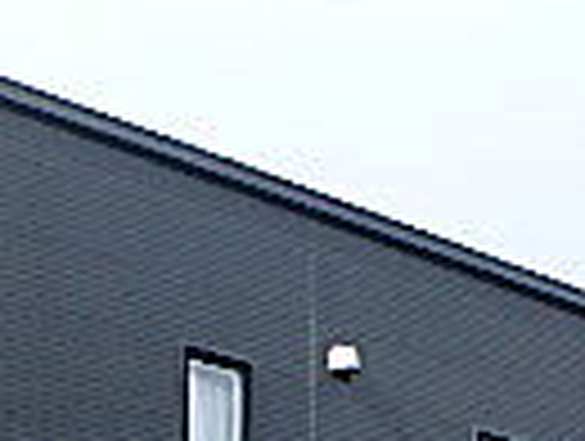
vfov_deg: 13.2
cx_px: 360
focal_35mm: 103
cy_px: 760
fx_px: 1744
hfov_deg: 19.0
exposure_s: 1/640
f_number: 3.5
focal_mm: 3.7
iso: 125
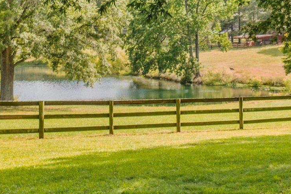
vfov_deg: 17.4
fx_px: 630
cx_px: 296
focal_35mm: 78
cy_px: 57
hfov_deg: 24.7
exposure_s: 1/40
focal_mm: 10.26
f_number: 3.2
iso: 100
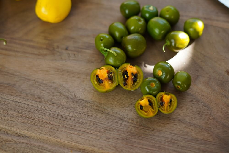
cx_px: 114
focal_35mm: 50
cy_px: 76
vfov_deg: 27.0
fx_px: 318
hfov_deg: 39.6
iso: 320
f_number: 2.5
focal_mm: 50
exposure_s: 1/125
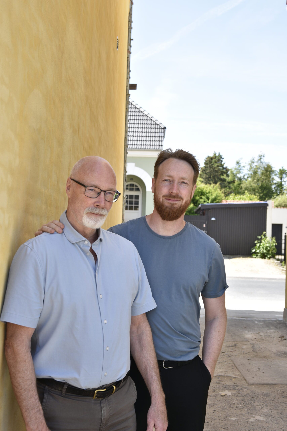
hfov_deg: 25.8
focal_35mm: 52
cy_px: 216
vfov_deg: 37.8
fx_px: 628
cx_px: 144
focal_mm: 35
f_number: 4.5
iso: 100
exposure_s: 1/200
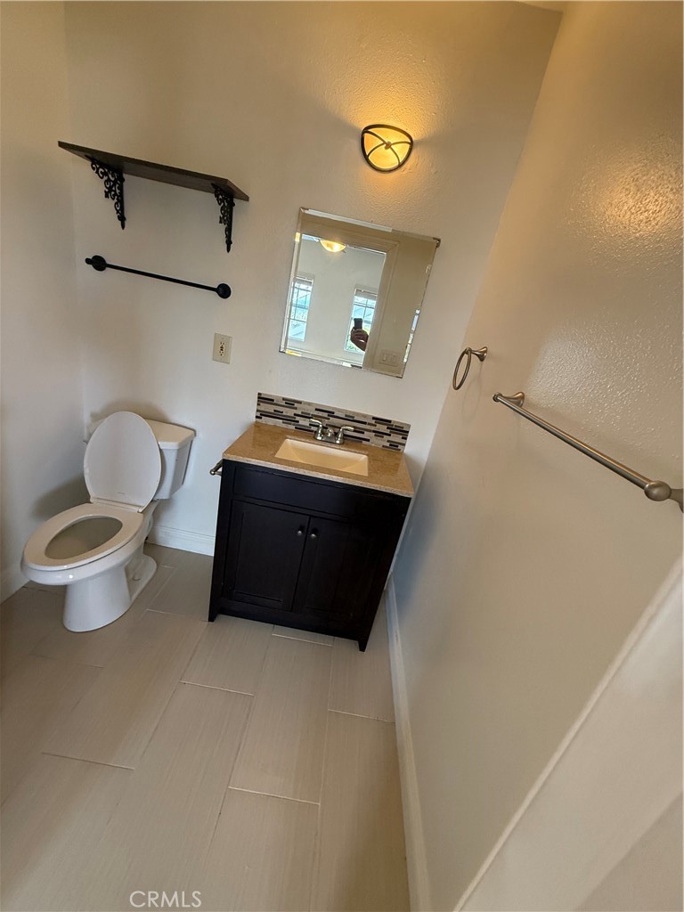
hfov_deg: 85.7
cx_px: 342
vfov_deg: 102.1
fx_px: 369
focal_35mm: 14
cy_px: 456
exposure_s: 1/120
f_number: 2.2
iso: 500
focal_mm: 2.22
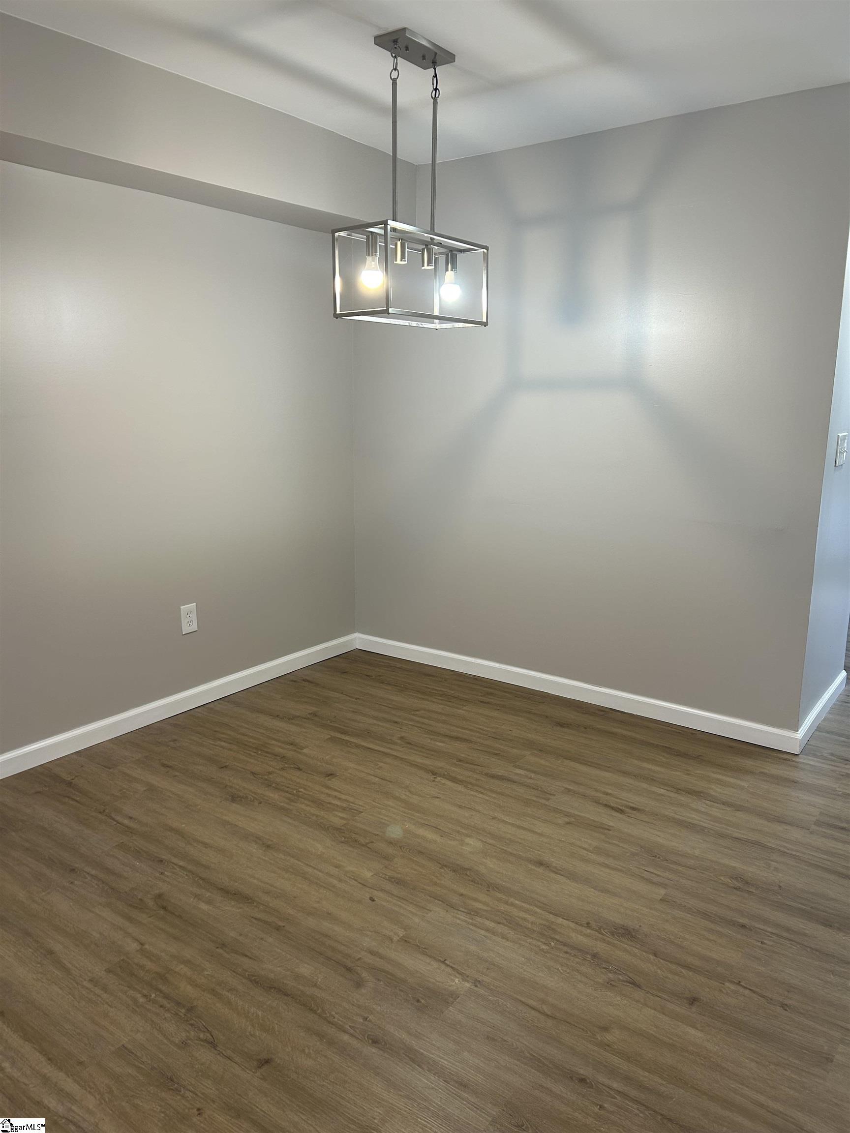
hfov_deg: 53.1
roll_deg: -0.6
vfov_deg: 67.3
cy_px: 566
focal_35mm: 26
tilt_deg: -11.4
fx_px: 851
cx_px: 425
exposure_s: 1/120
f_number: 1.5
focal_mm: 5.7
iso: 80
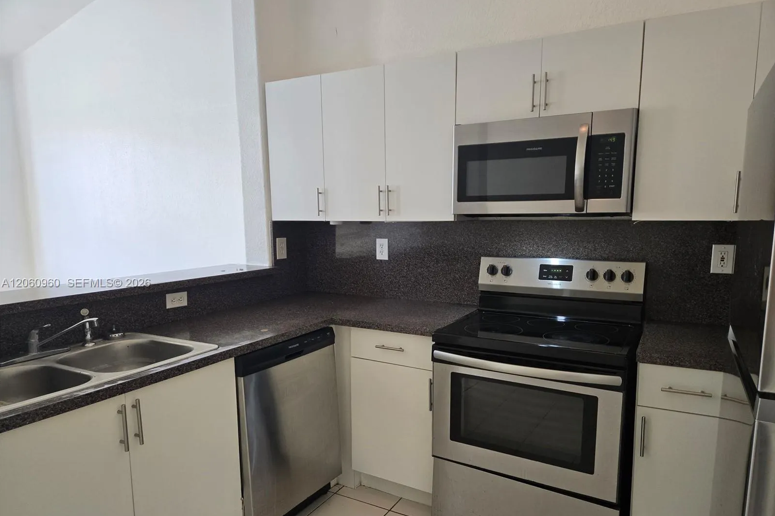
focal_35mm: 24
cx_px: 388
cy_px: 283
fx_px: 517
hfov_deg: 73.7
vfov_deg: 53.0
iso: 125
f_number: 1.8
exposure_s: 1/120
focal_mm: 5.4
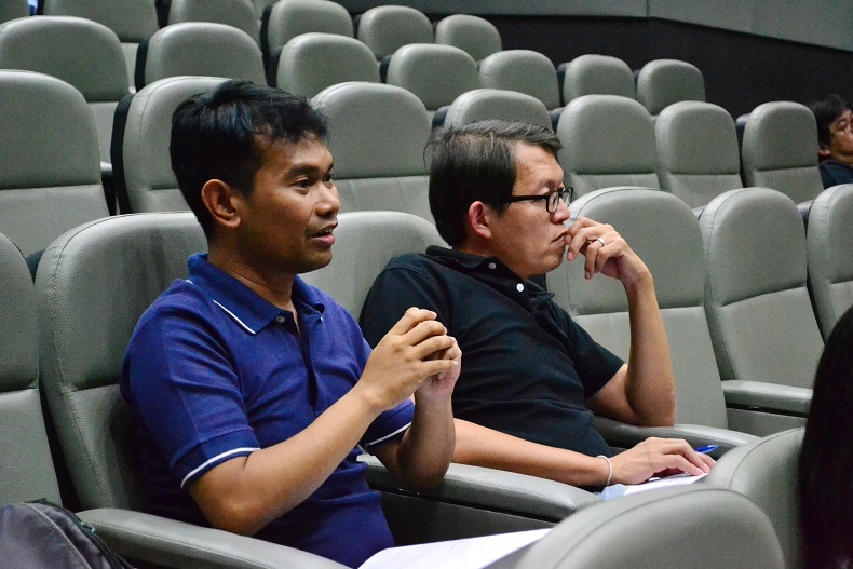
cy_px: 283
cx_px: 428
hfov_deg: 24.3
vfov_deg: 16.4
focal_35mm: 84
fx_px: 1979
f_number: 5.6
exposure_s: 1/40
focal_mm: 55
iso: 6400
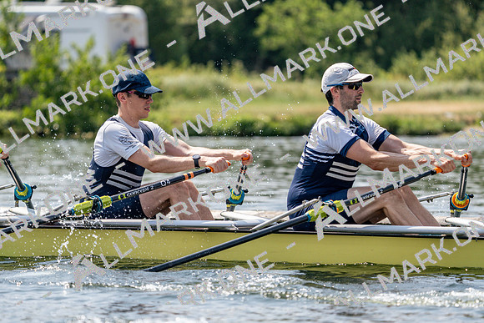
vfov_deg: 4.5
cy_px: 162
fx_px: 4074
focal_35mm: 303
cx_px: 242
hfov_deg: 6.8
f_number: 6.3
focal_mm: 303
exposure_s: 1/1600
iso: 250
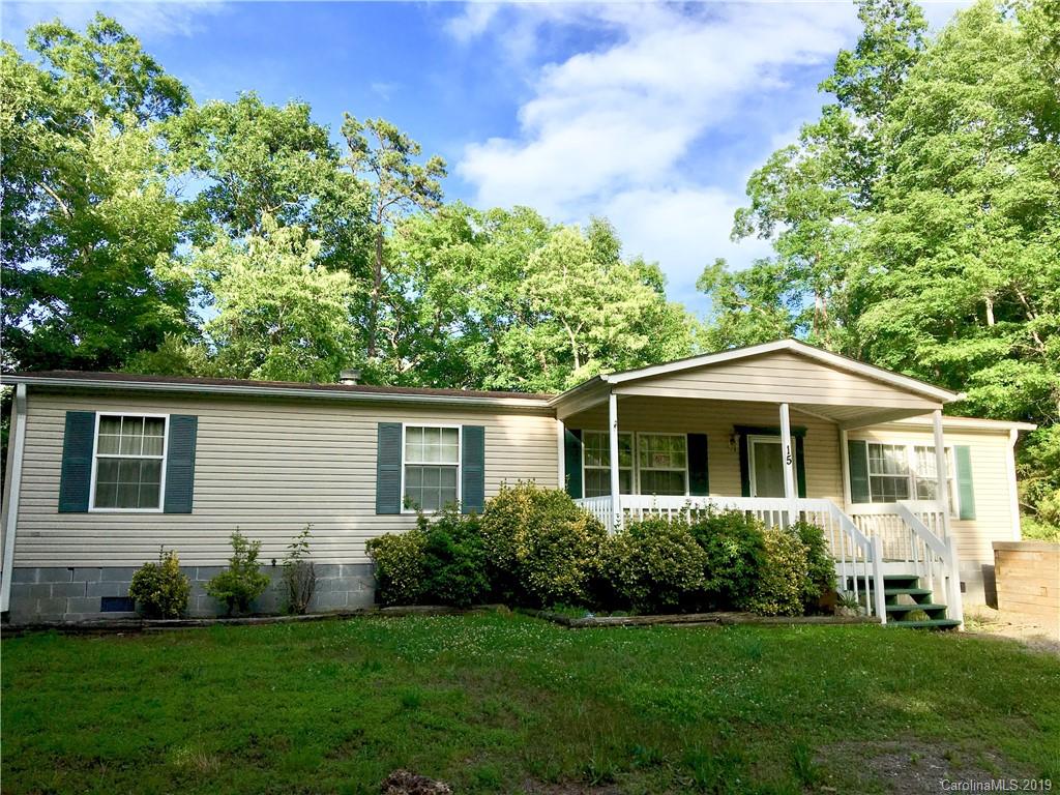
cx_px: 530
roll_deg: -0.6
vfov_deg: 48.2
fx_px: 888
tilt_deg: +9.0
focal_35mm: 29
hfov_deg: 61.7
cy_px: 398
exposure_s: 1/864
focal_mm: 4.15
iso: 25
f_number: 2.2
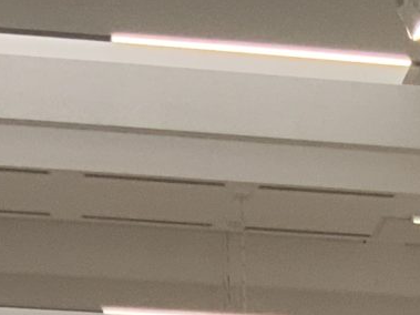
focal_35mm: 196
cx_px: 733
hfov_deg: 9.6
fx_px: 2377
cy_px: 1008
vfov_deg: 6.7
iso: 64
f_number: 1.8
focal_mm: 3
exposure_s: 1/100
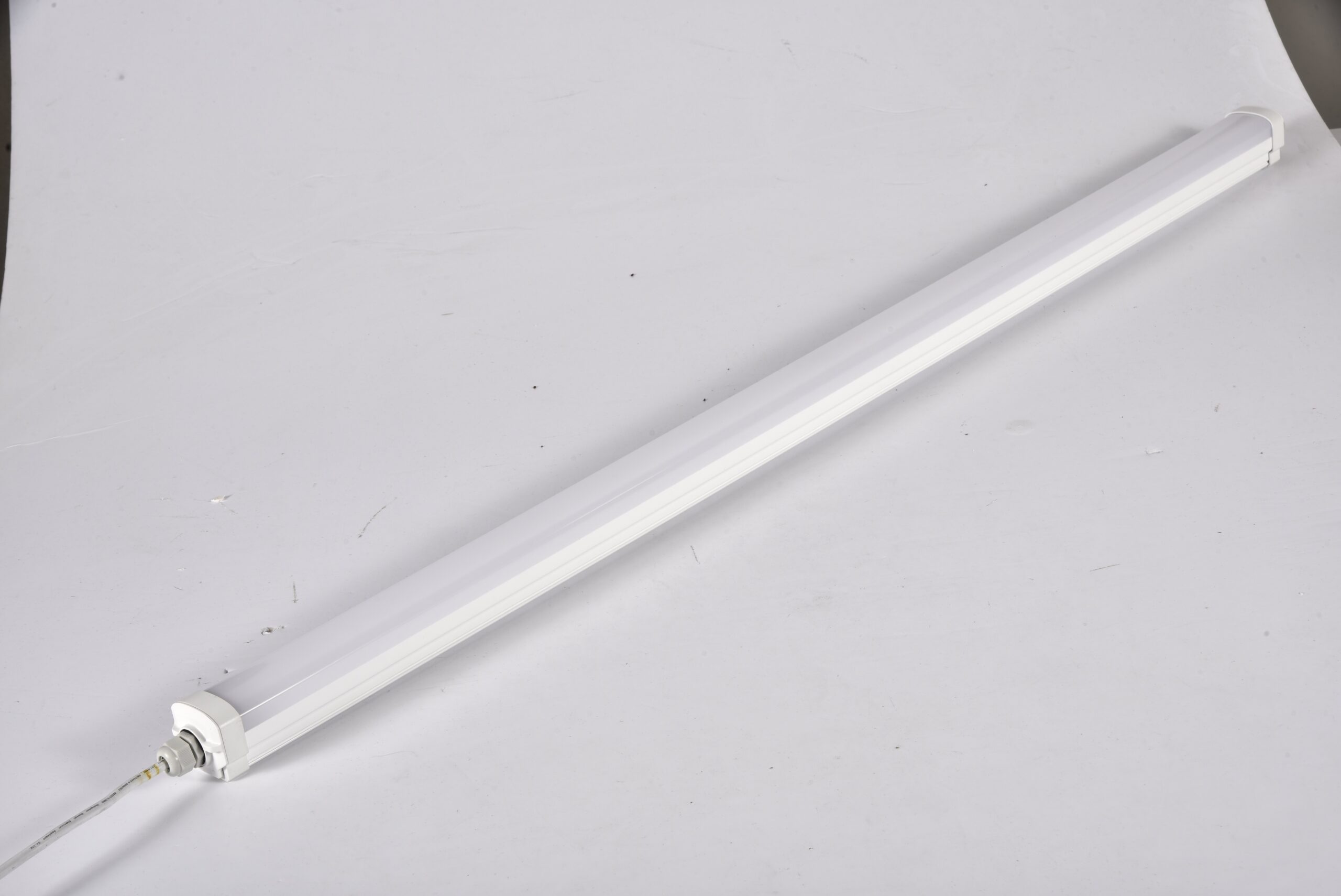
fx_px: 2459
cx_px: 670
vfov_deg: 20.6
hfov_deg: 30.5
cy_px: 448
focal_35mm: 66
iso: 64
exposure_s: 1/180
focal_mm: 66
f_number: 16
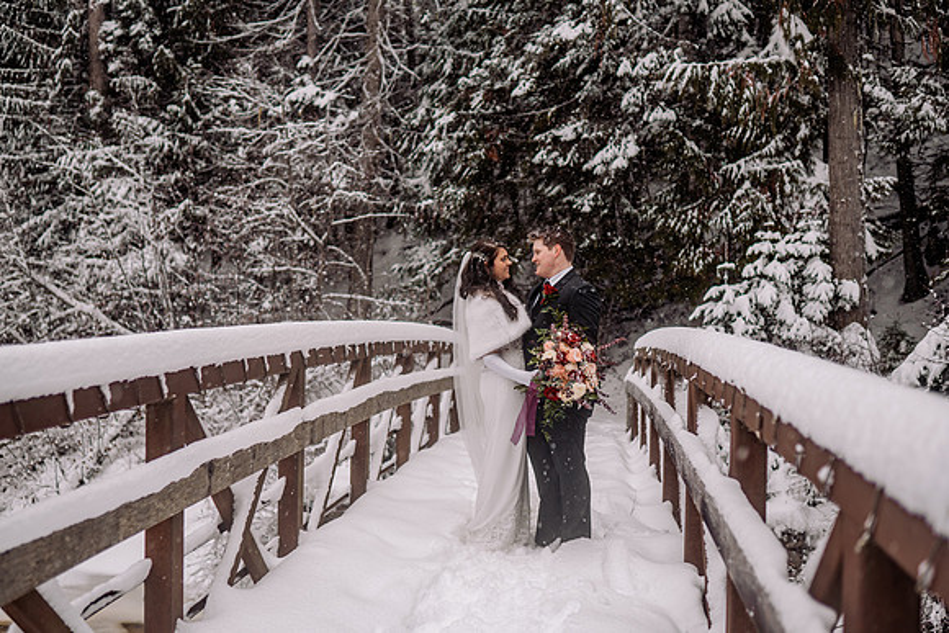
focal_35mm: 35
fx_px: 925
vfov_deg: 37.8
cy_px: 316
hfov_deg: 54.3
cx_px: 474
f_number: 2
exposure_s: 1/200
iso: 100
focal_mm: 35
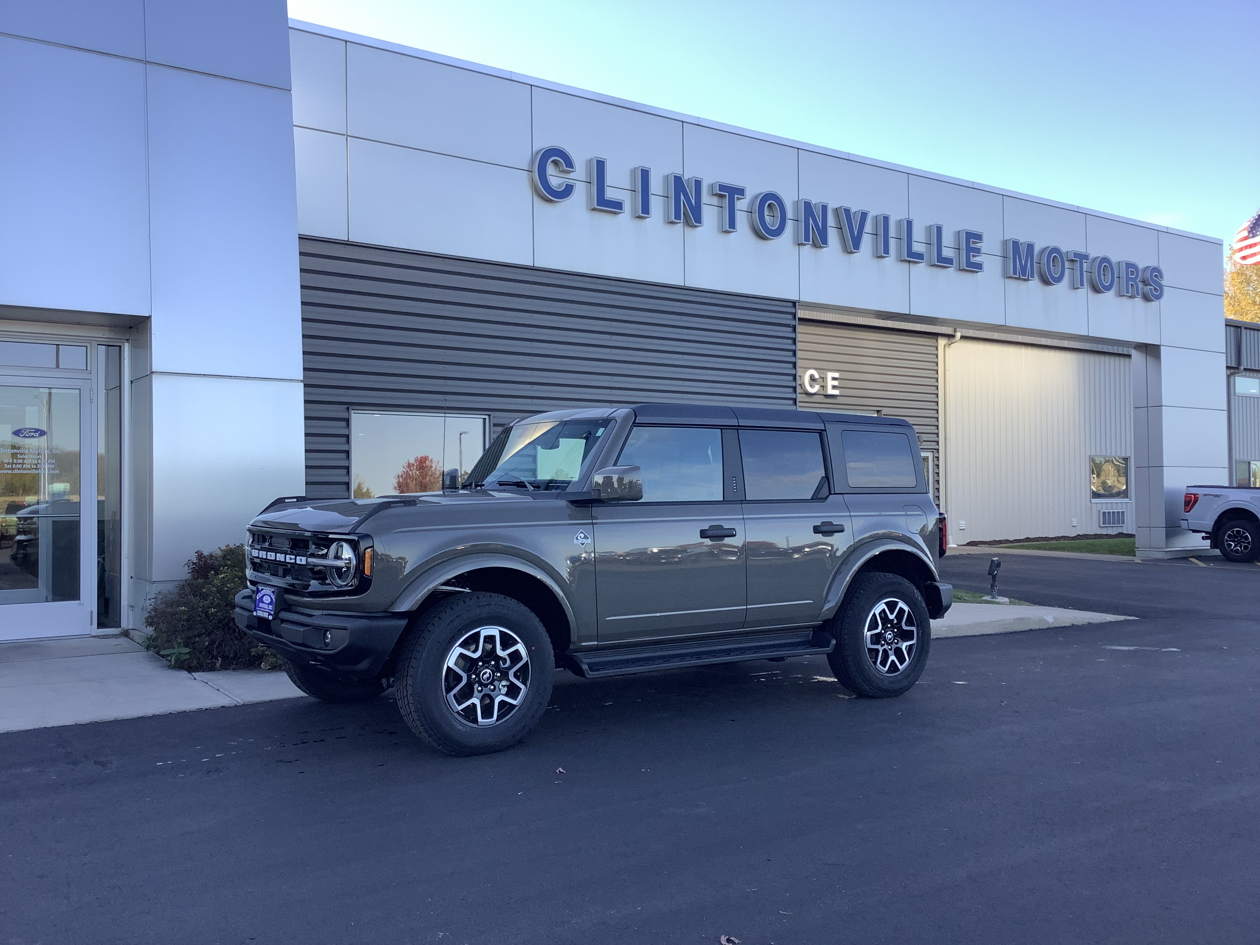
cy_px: 472
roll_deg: +0.6
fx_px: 1128
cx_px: 630
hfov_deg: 58.4
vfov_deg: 45.4
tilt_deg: +0.5
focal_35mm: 31
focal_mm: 3.3
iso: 25
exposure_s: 1/267
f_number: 2.4
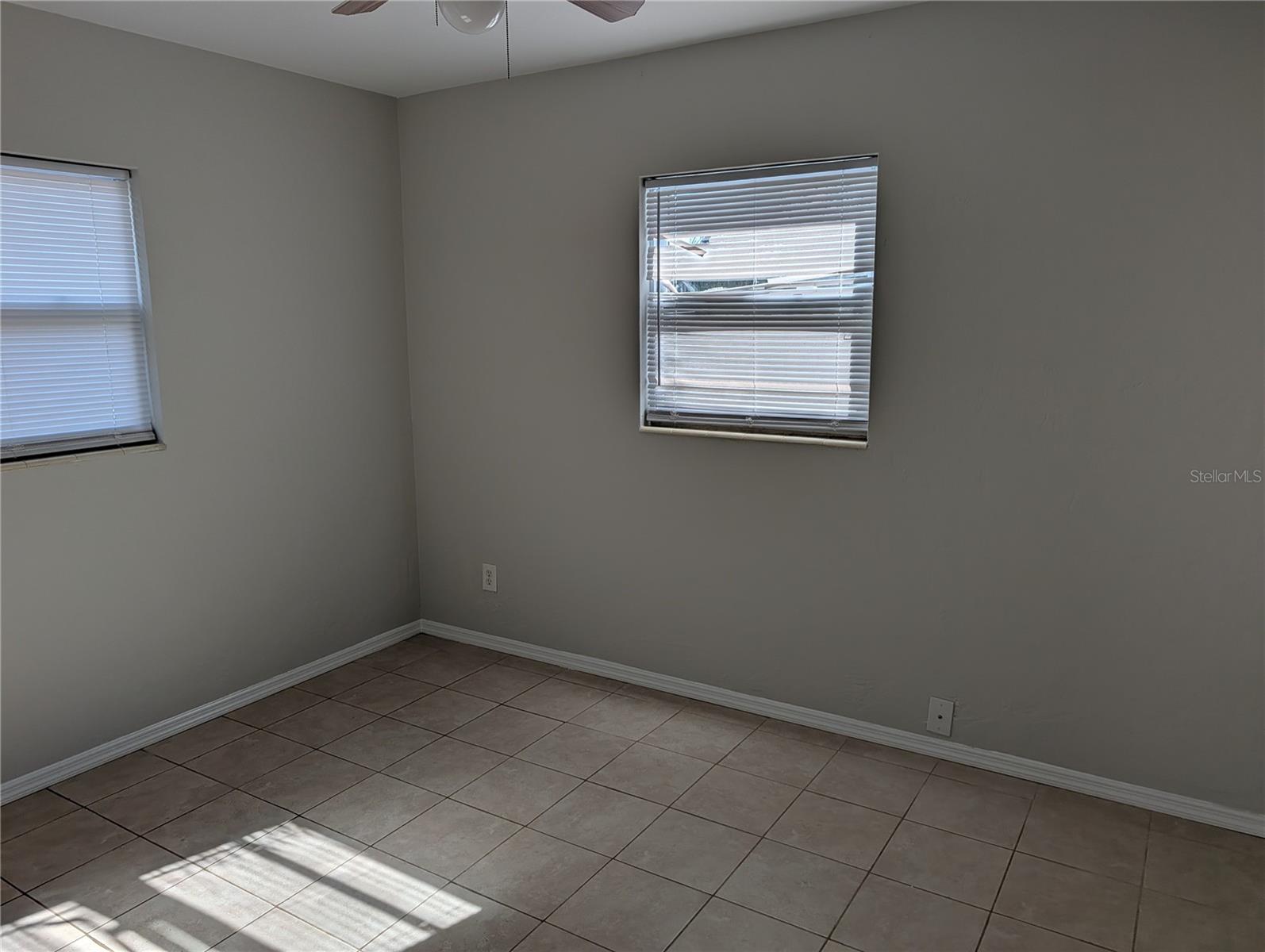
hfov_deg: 71.5
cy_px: 476
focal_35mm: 24
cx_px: 632
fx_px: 878
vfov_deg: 56.9
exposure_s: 1/302
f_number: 1.68
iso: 18
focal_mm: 6.9
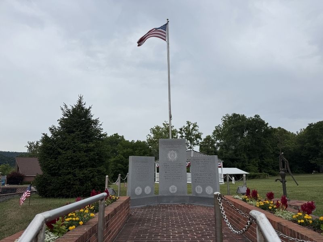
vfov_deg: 56.8
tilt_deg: +11.9
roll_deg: +1.0
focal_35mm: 24
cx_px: 162
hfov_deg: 71.6
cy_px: 121
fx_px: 224
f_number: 1.78
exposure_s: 1/1901
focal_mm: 6.76
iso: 80
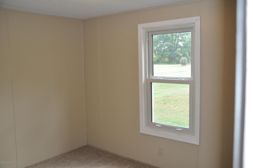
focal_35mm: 34
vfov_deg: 38.3
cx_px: 126
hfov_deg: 55.2
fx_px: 242
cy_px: 84
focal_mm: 23
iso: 560
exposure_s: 1/125
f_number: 3.8
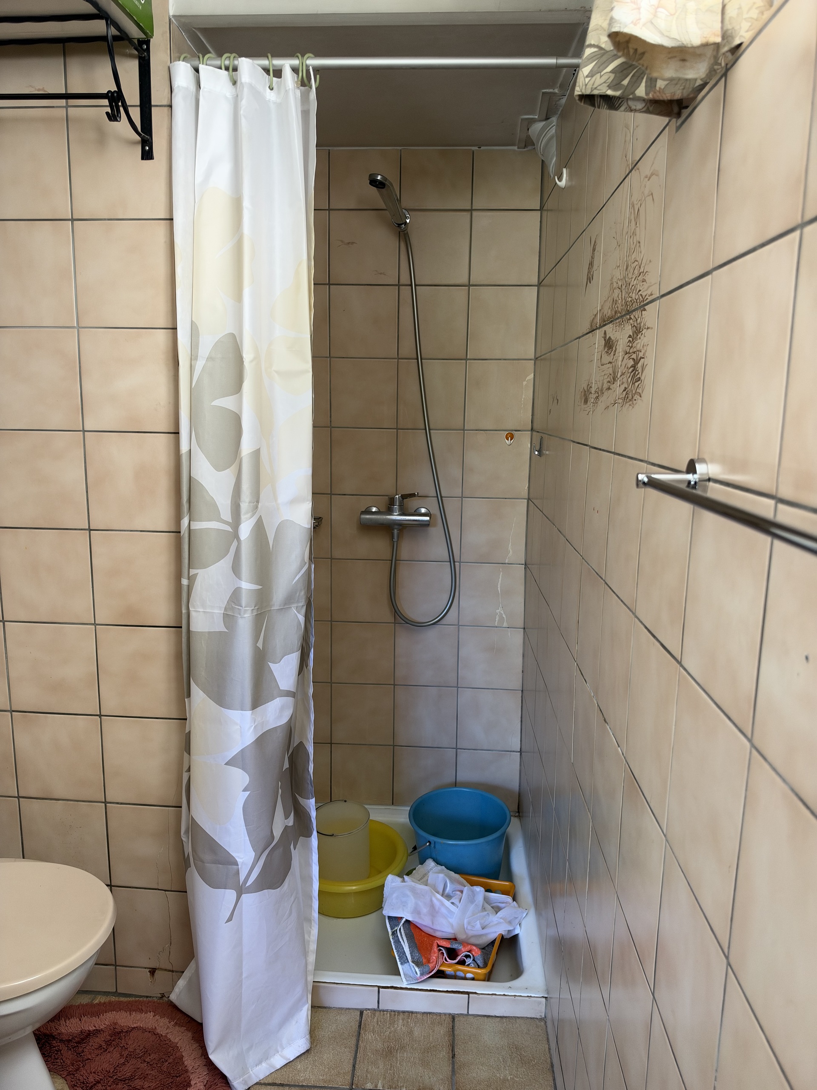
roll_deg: -0.8
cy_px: 545
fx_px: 755
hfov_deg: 56.8
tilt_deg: -9.6
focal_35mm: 24
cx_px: 408
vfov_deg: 71.6
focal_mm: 6.93
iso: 320
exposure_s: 1/121
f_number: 1.8
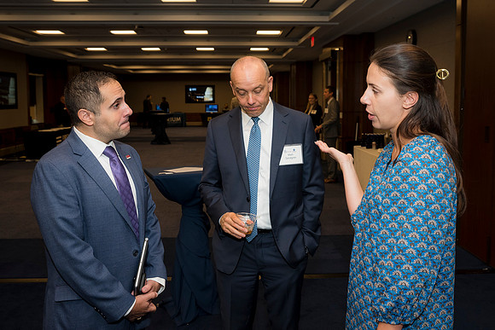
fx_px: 426
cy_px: 165
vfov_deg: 42.3
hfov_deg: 60.3
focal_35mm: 31
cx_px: 248
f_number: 5
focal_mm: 31
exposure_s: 1/125
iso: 800
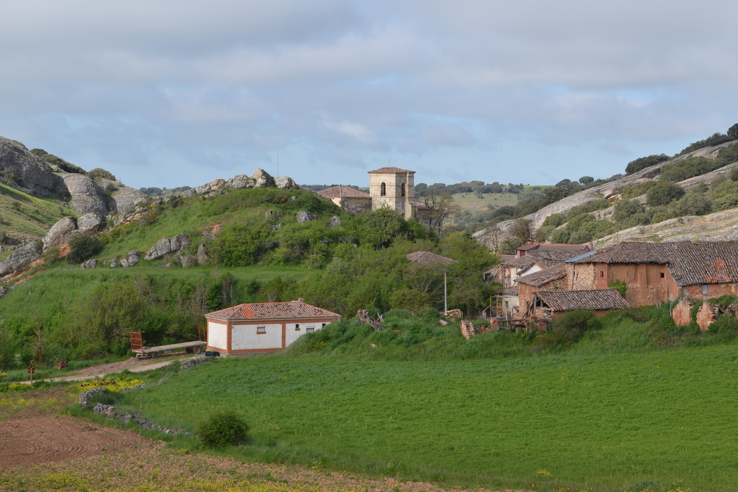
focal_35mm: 76
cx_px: 425
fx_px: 1552
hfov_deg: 26.7
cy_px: 156
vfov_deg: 18.0
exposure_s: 1/1250
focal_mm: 35
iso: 100
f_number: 3.5
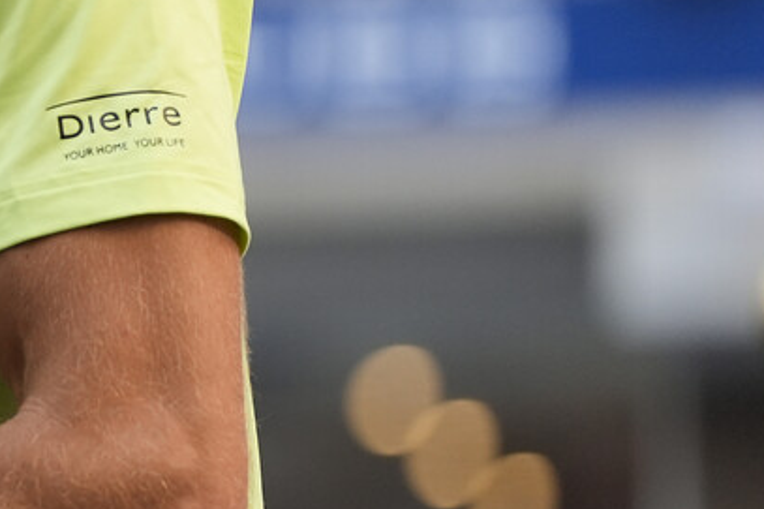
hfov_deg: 3.3
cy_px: 108
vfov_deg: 2.2
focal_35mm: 621
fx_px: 13173
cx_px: -665
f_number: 2.8
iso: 400
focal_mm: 158
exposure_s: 1/640
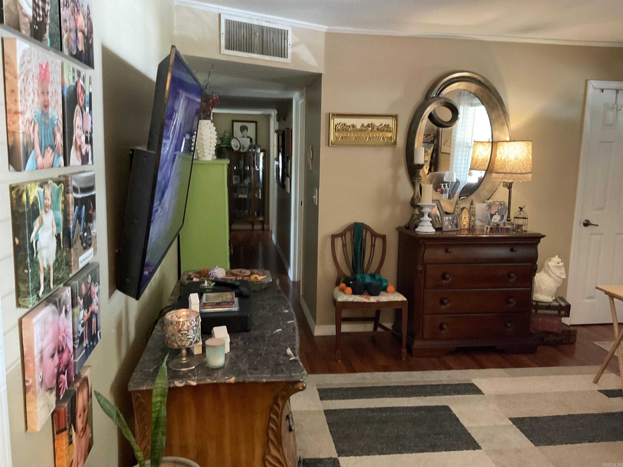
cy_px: 234
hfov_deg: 61.7
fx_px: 522
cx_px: 312
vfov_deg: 48.2
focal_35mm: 29
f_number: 1.8
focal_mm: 3
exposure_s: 1/30
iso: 500
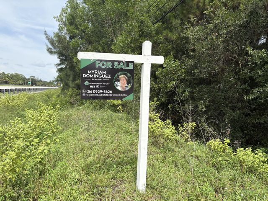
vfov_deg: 53.1
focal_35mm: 26
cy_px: 100
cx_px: 134
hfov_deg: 67.3
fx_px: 201
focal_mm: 5.96
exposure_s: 1/2075
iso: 50
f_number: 1.6
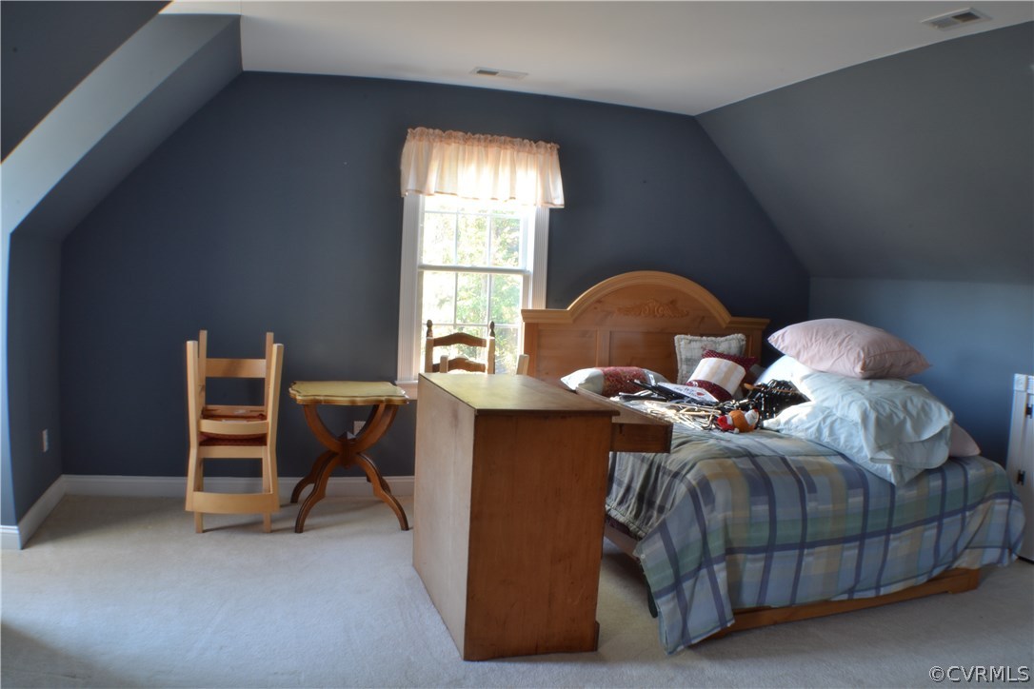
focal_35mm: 39
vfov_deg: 34.2
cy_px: 344
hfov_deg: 49.6
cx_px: 517
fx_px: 1120
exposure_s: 6
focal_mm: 26
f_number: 25
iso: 100
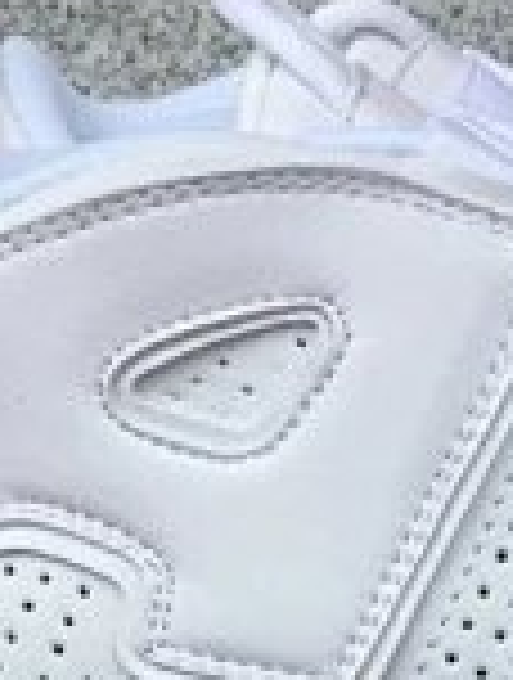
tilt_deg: -16.6
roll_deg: -0.3
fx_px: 2578
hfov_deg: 11.1
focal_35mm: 131
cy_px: 878
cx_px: 644
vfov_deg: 14.4
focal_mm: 3.3
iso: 25
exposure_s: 1/357
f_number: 2.4
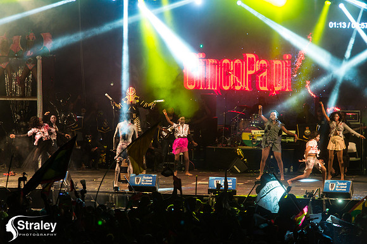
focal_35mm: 210
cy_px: 122
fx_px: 2140
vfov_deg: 6.5
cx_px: 184
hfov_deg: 9.8
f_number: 5.6
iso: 3200
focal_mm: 210
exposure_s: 1/160
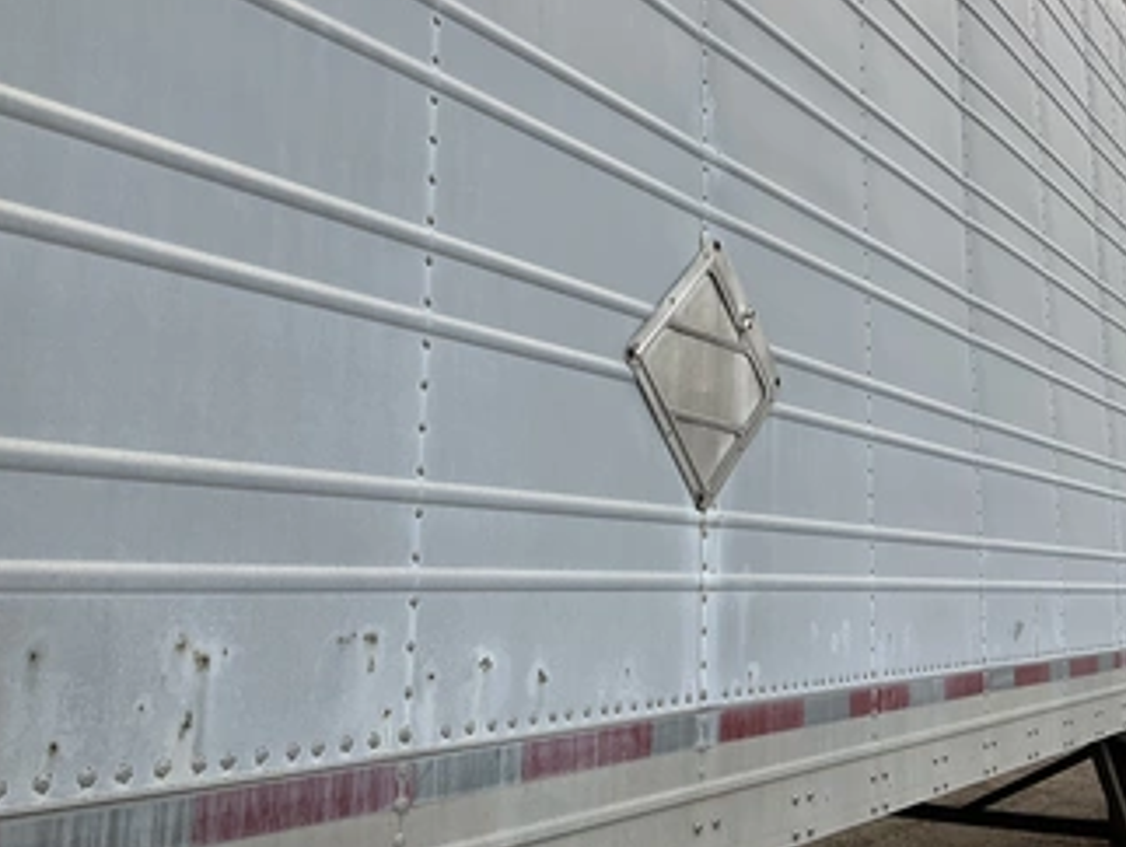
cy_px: 413
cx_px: 678
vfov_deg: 39.7
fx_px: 1172
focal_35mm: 36
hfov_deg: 51.0
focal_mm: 3
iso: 25
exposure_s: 1/929
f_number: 1.8
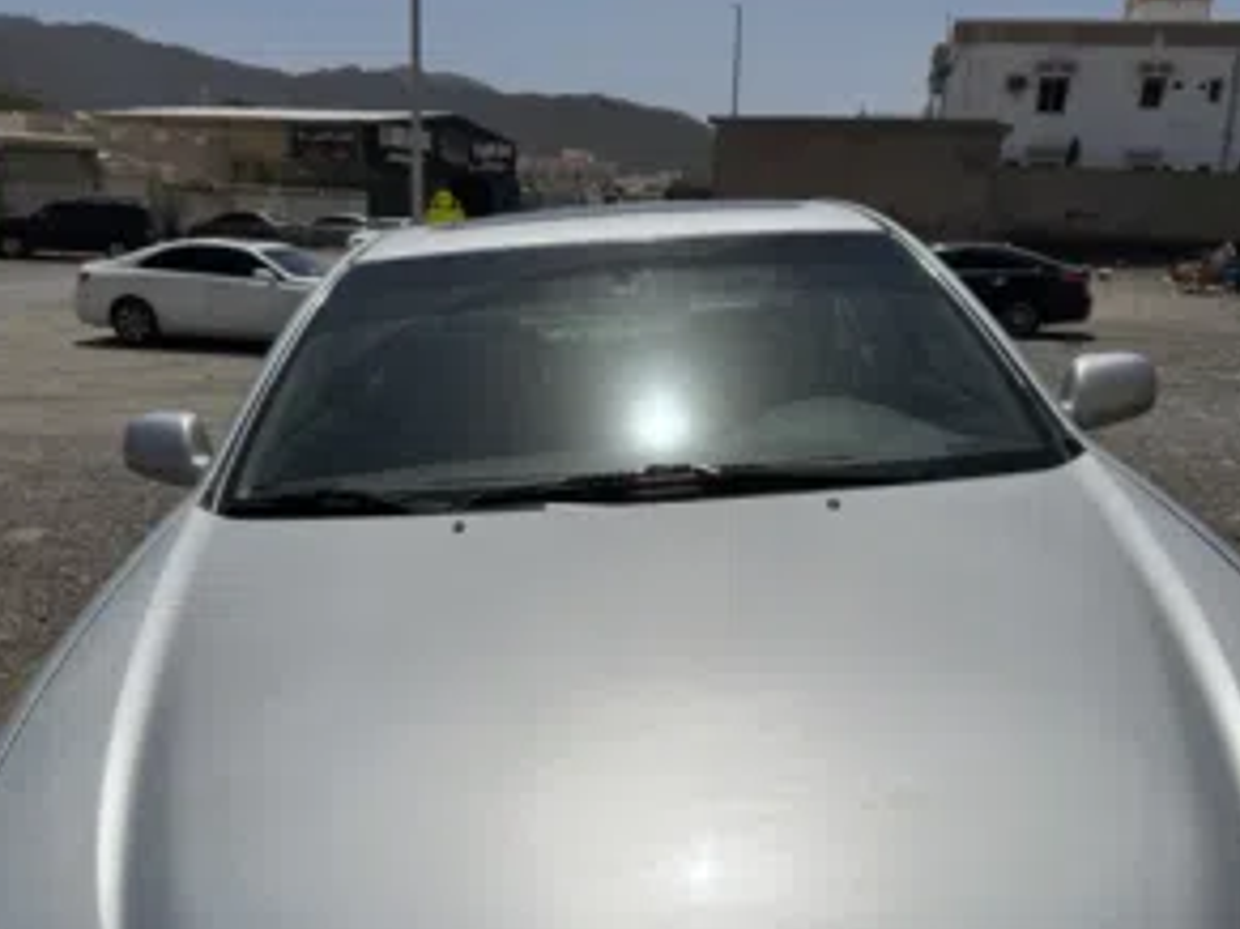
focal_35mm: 33
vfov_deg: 42.8
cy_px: 520
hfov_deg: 55.4
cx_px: 614
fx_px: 1182
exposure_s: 1/20000
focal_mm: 6.76
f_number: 1.78
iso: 64
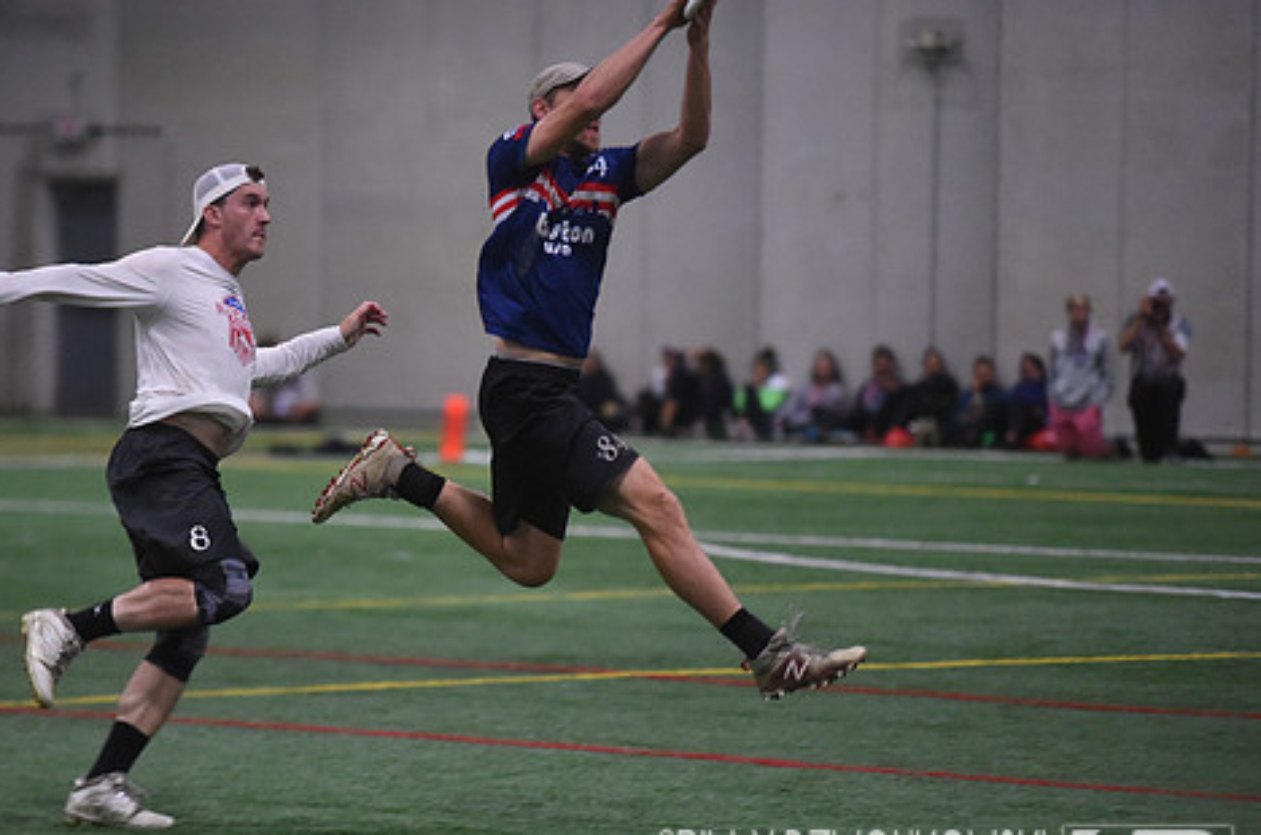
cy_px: 443
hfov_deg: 8.3
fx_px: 8669
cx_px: 485
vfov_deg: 5.5
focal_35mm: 248
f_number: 2.8
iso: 10000
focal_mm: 200
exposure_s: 1/640
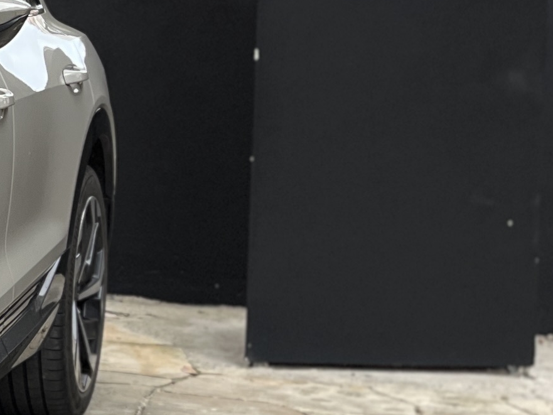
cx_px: -661
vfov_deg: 12.5
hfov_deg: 13.4
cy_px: 177
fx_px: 1901
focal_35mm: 119
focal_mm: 5.1
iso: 125
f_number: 1.6
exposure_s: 1/121
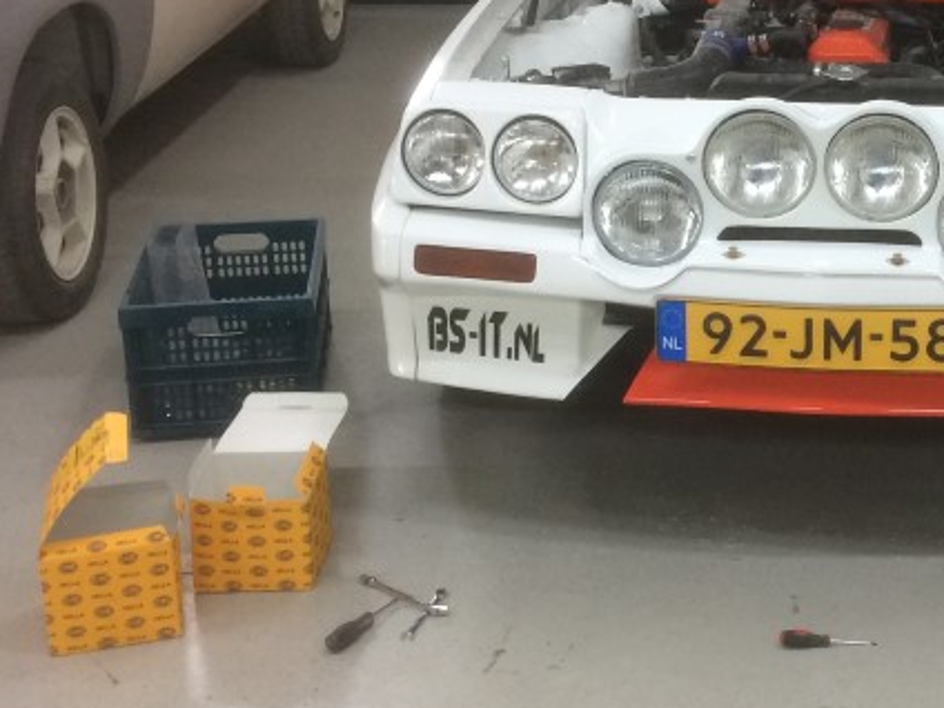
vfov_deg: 20.9
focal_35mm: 70
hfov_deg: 26.9
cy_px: 243
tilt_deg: -17.3
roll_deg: -0.1
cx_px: 835
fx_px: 1909
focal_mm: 4.15
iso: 80
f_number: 2.2
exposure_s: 1/33
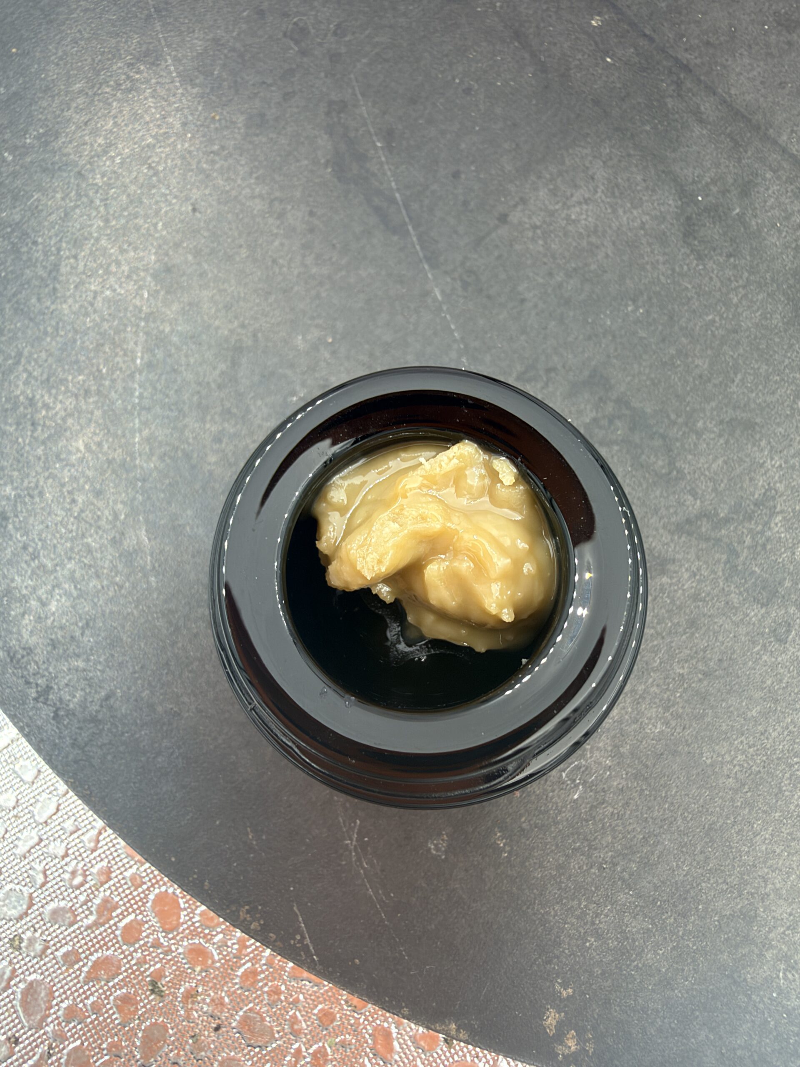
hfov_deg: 54.9
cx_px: 400
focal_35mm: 25
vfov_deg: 69.4
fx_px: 770
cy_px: 534
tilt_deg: -79.1
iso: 50
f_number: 2.2
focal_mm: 2.22
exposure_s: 1/121
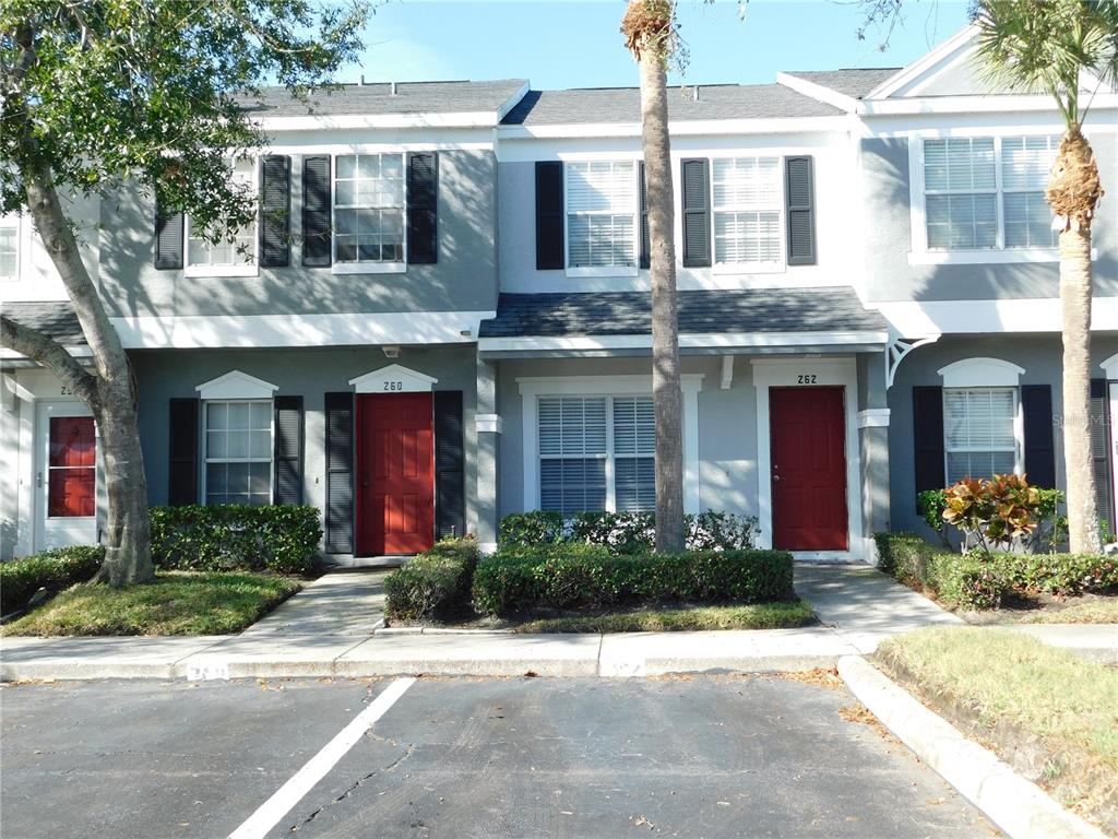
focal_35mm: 36
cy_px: 420
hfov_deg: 51.4
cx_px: 559
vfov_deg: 39.7
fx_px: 1163
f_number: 3.5
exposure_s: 1/400
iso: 125
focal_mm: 6.3
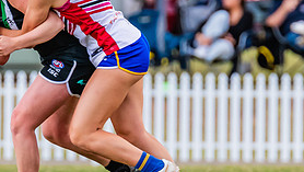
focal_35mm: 1589
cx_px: 71
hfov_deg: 1.4
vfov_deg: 0.8
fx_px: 12821
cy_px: 83
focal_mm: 380
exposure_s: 1/1250
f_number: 6.3
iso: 800
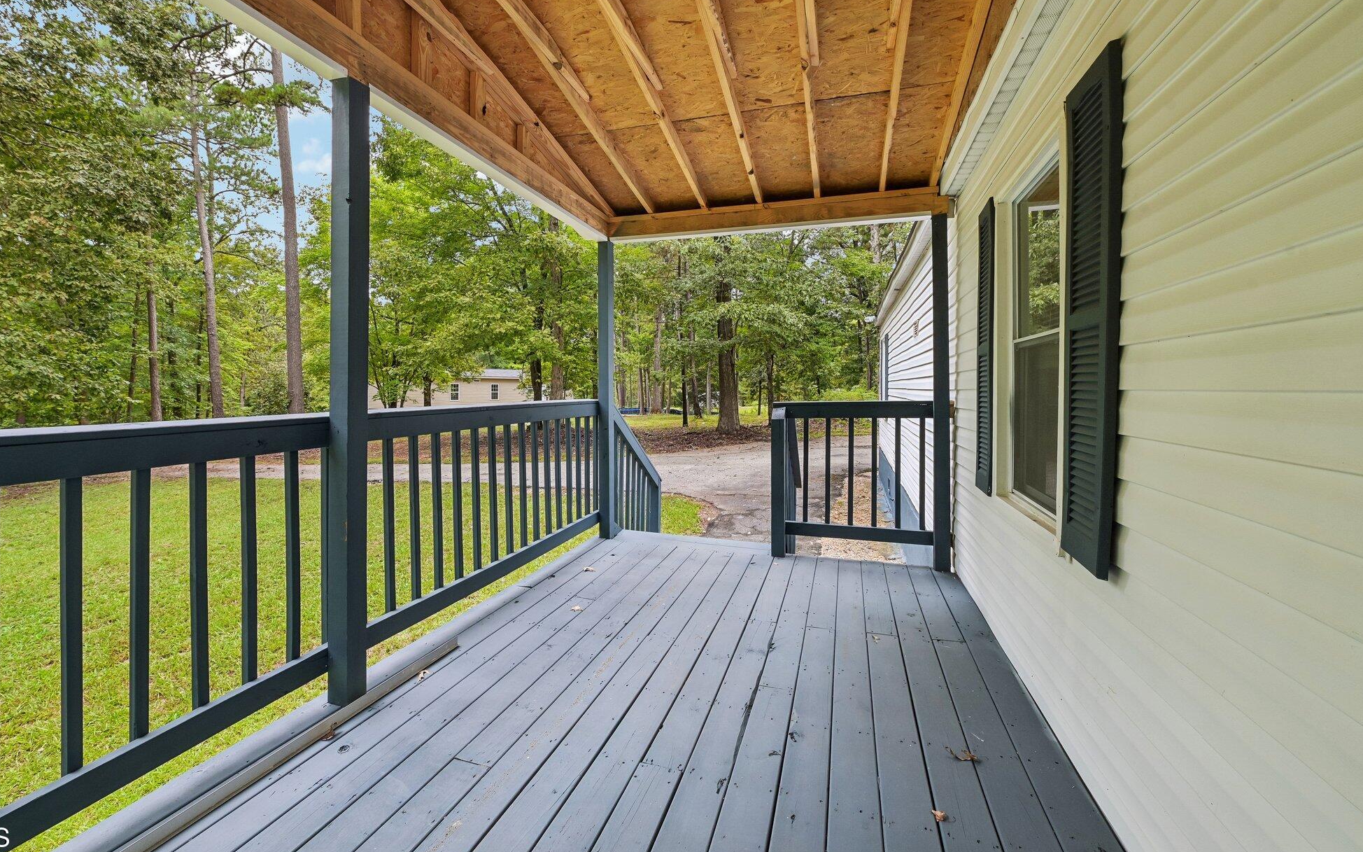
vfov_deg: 74.7
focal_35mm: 15
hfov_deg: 101.4
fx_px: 557
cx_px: 649
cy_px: 404
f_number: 9
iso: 200
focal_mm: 14
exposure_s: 1/15
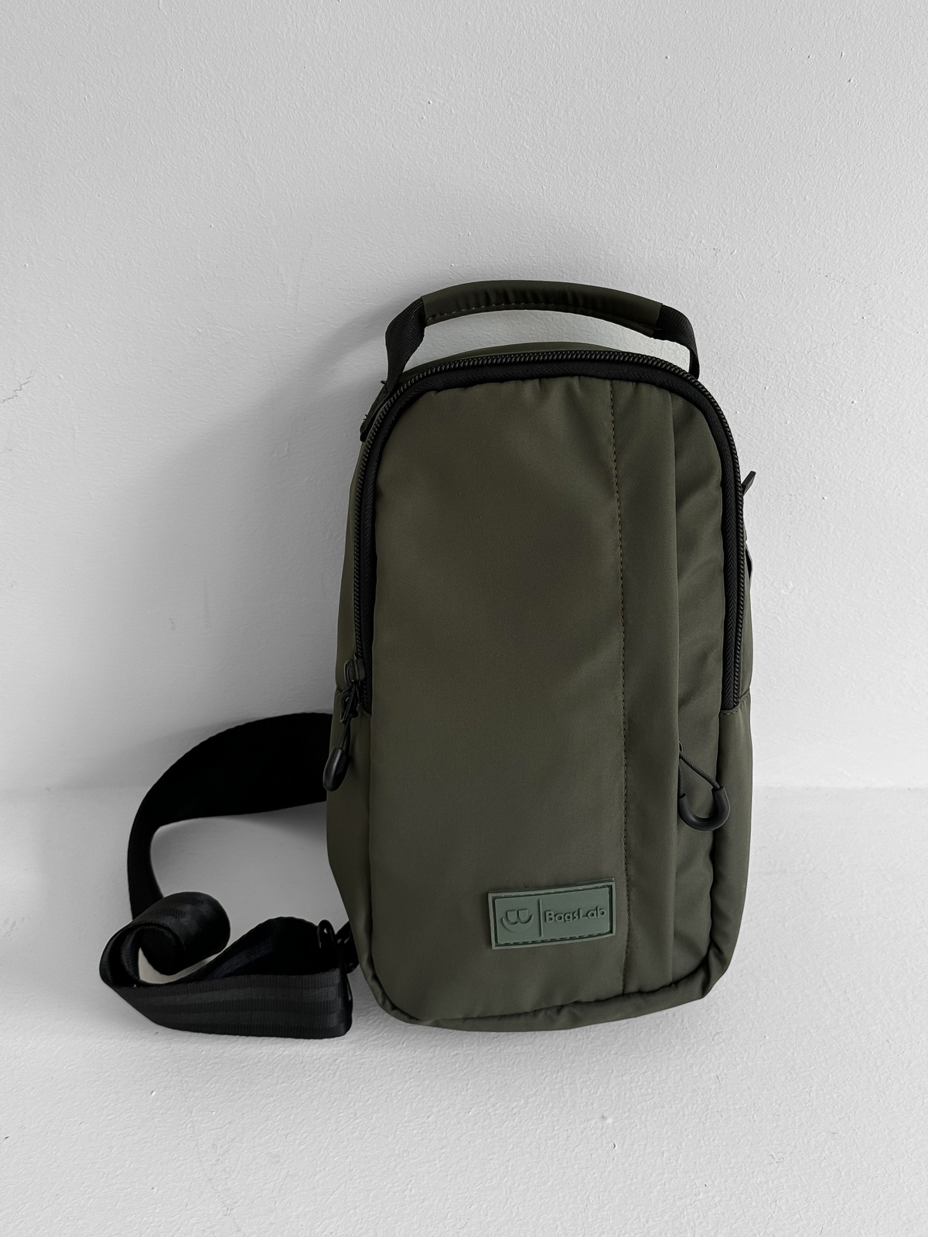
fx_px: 1716
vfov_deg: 39.7
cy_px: 618
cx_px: 464
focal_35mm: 48
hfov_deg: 30.3
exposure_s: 1/120
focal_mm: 6.76
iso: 50
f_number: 1.8
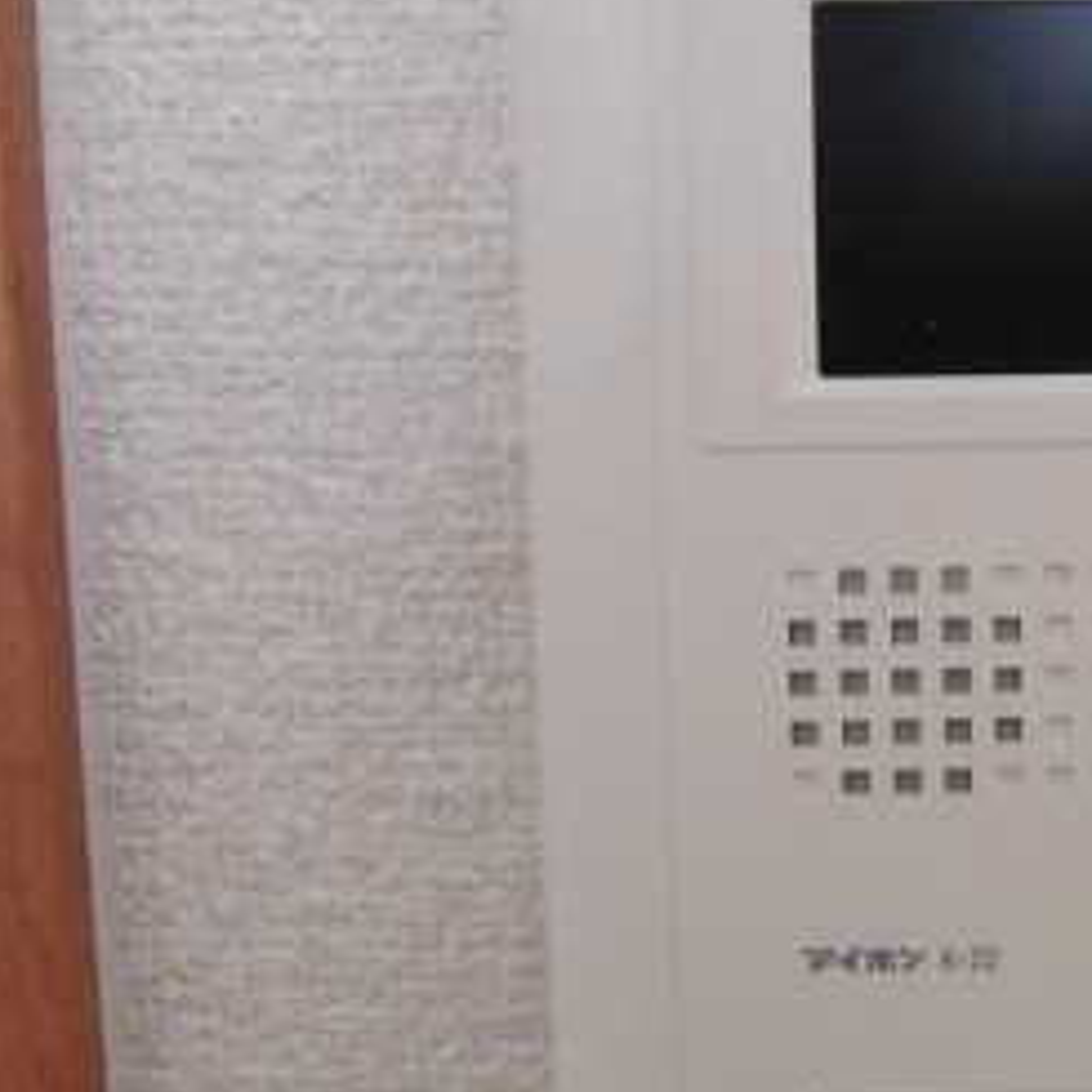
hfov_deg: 27.3
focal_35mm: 60
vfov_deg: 28.6
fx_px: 2141
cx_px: 1043
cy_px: 535
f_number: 2.8
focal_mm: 4.7
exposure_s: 1/60
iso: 100
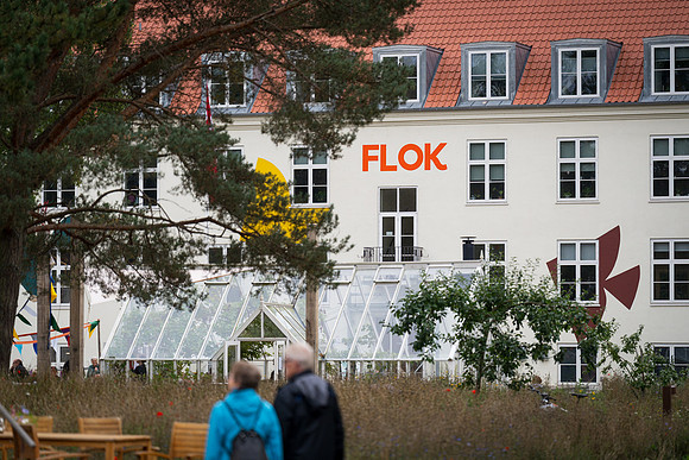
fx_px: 3063
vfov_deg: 8.6
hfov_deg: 12.8
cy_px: 230
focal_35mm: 160
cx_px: 351
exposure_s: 1/2000
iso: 640
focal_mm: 155
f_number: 2.8
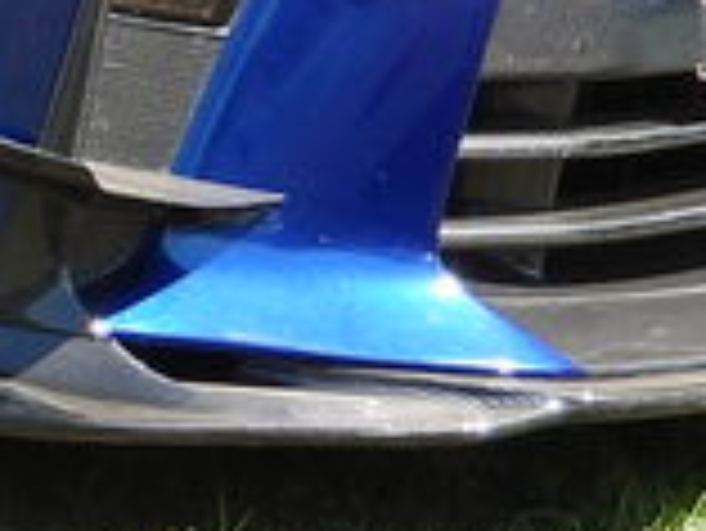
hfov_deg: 2.2
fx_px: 17900
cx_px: -1408
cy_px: -225
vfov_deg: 1.7
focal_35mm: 877
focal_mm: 20.7
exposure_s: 1/250
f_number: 4
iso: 100
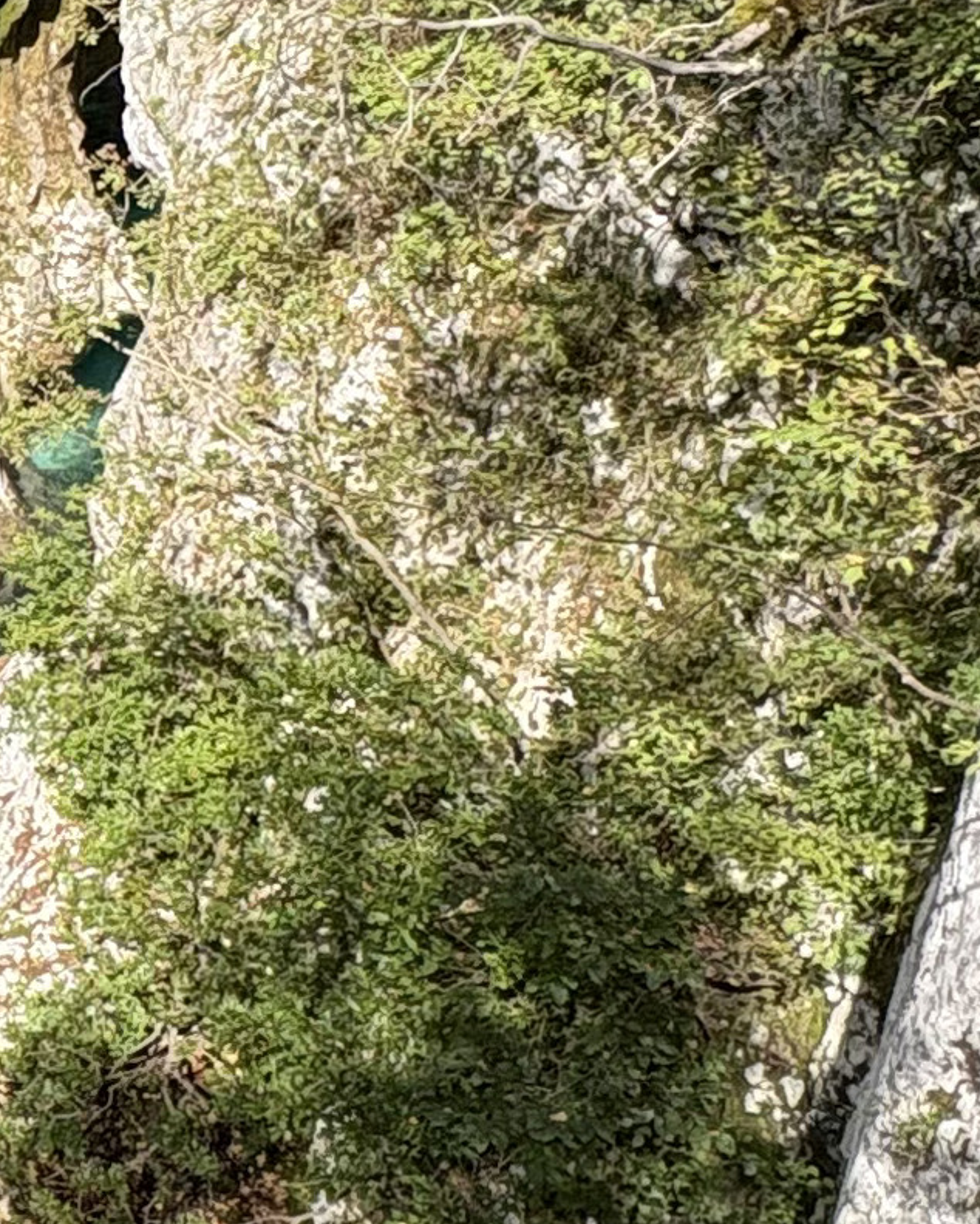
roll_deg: +0.4
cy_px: 277
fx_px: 2501
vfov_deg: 27.1
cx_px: -662
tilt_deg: -28.2
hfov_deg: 18.5
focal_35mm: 69
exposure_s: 1/821
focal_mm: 2.22
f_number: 2.2
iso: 50
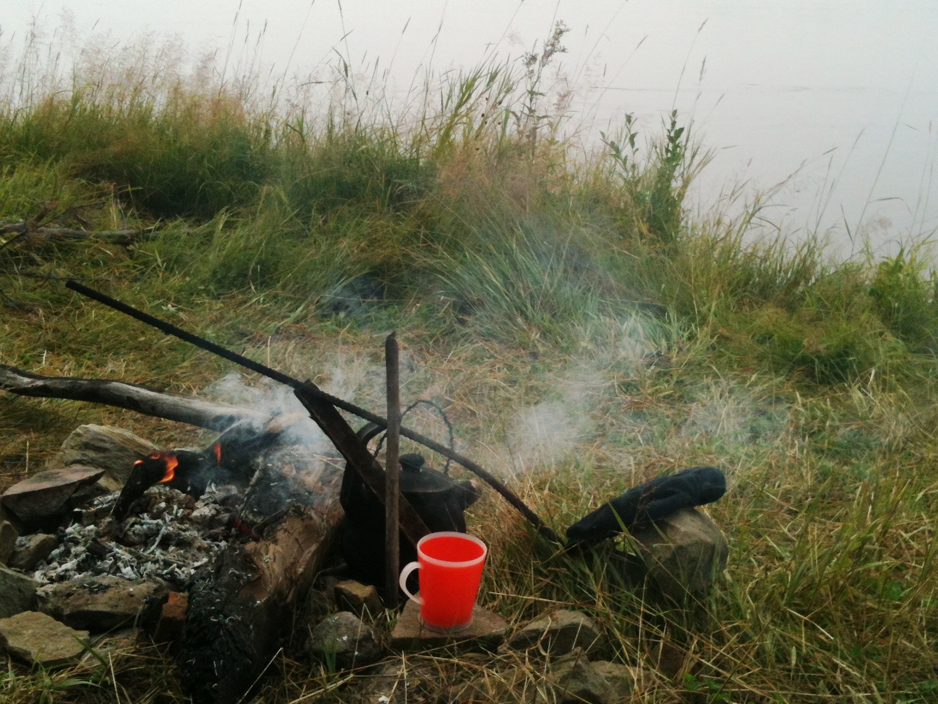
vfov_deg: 31.5
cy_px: 340
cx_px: 503
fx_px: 1247
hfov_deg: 41.2
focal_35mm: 46
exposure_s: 1/560
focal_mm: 3.85
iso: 64
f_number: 2.8
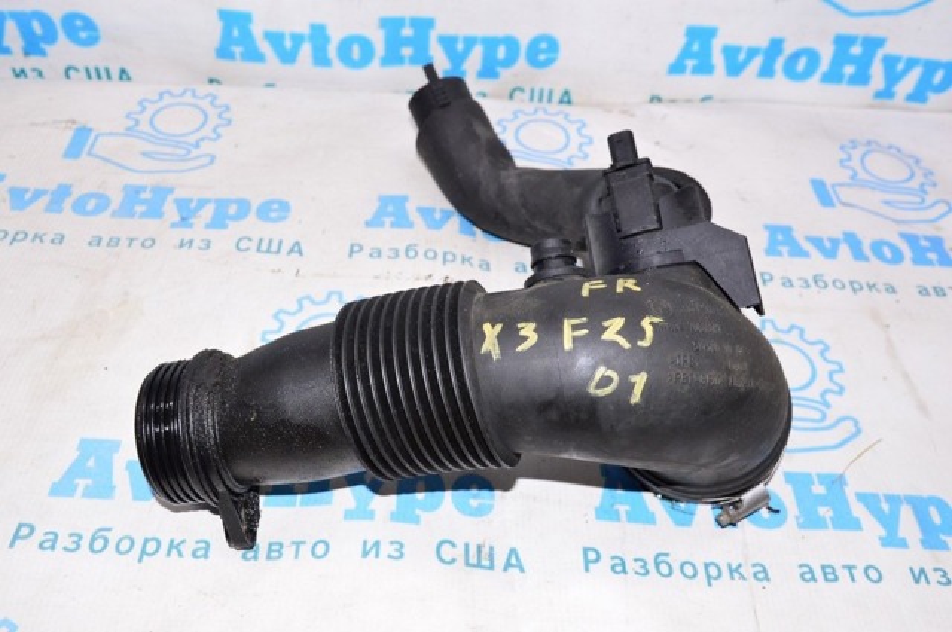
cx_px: 476
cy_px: 316
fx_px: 911
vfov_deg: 38.3
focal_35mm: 34
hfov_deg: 55.2
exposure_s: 1/200
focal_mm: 23
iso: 1600
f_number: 8
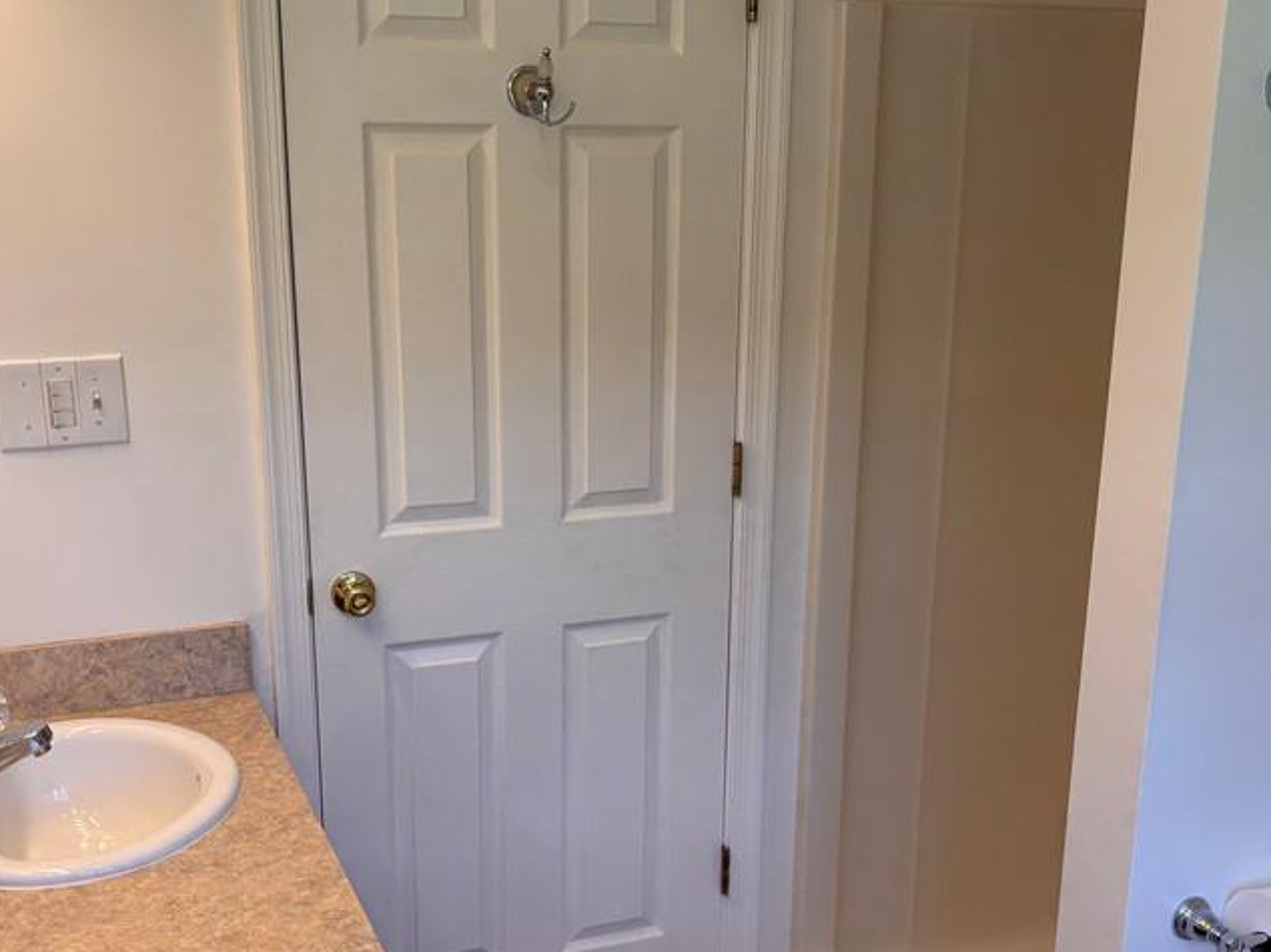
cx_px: 631
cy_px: 573
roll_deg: -0.5
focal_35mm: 42
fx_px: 1542
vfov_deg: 34.2
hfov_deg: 44.8
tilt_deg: -17.6
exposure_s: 1/120
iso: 40
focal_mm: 5.96
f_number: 1.6
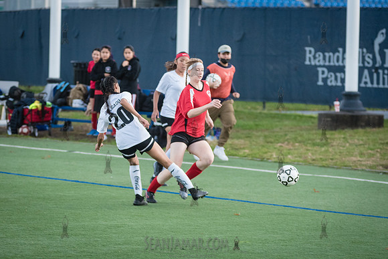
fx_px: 2262
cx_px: 177
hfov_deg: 9.8
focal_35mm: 210
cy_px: 125
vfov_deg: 6.6
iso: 2000
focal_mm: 145
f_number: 4
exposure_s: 1/500
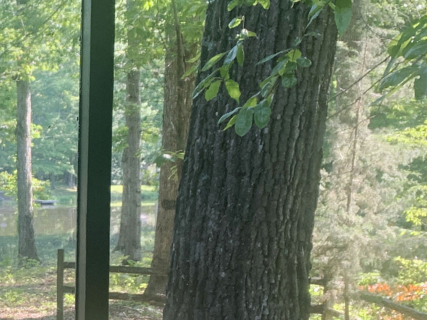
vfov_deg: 17.7
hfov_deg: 21.2
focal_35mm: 83
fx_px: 1024
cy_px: 246
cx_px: -136
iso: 80
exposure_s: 1/121
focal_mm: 4.25
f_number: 1.8
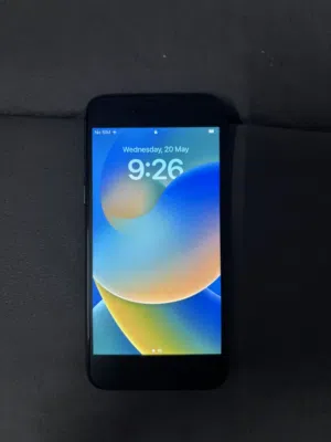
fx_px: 331
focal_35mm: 26
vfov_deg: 67.3
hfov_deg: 53.1
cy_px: 221
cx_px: 166
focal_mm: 5.96
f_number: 1.6
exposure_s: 1/60
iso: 250
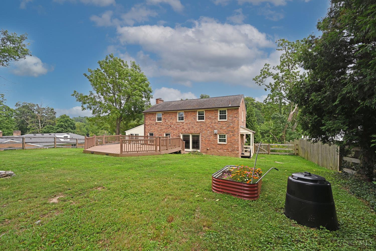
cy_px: 126
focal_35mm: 14
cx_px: 188
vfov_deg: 81.2
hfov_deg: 104.3
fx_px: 146
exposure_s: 1/320
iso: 100
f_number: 6.3
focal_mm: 14
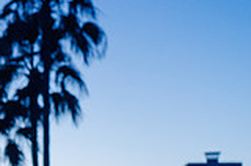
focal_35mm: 149
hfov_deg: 12.8
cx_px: -169
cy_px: 209
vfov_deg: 9.0
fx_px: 1037
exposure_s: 1/200
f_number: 4
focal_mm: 41
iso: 800
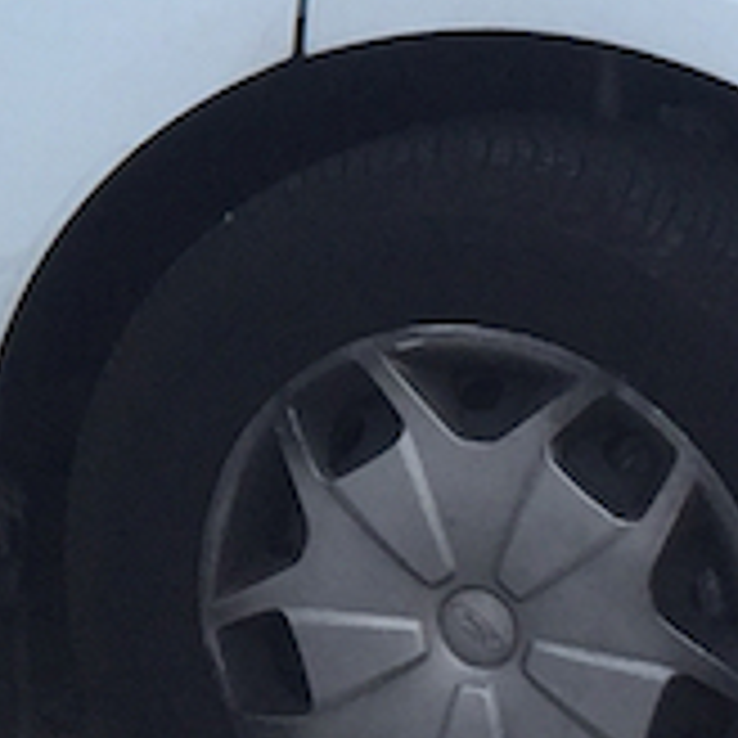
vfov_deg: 8.6
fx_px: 4824
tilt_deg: -8.1
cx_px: -500
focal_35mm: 200
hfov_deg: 8.5
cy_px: -198
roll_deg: -1.1
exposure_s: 1/1041
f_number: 2.2
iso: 32
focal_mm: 4.15
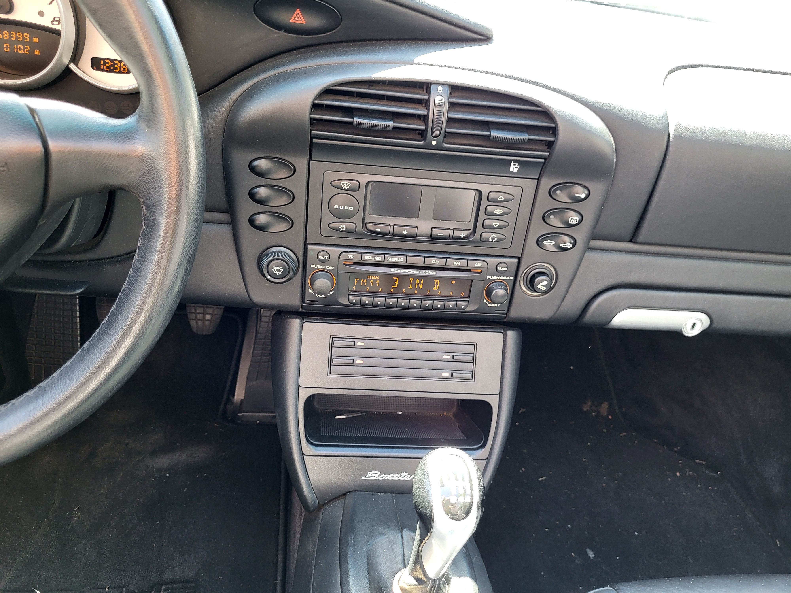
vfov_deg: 53.1
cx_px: 396
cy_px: 296
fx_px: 594
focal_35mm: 26
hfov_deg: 67.3
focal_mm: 5.4
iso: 200
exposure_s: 1/120
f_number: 1.8
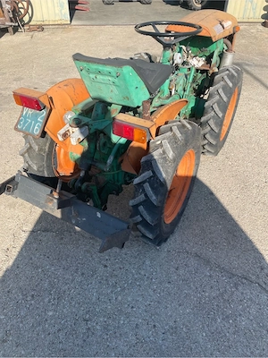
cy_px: 179
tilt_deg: -38.8
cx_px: 134
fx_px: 268
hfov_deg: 53.1
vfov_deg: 67.3
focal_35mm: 26
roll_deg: -0.7
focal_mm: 4.2
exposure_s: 1/1916
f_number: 1.6
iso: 32
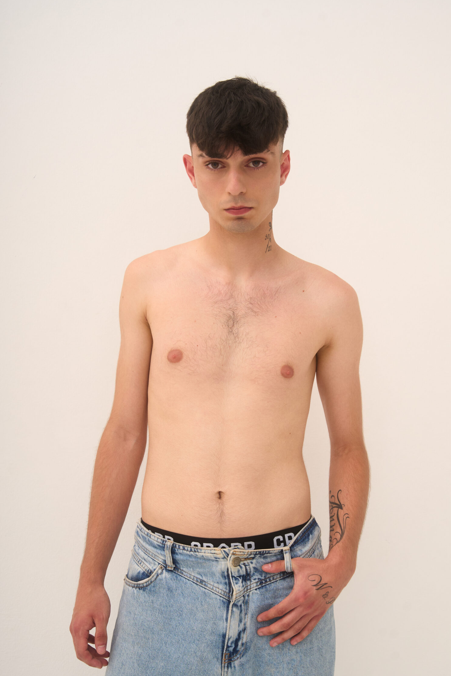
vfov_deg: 41.9
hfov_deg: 28.6
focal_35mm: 47
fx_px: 883
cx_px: 235
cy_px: 374
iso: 400
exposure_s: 1/200
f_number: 7.1
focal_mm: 41
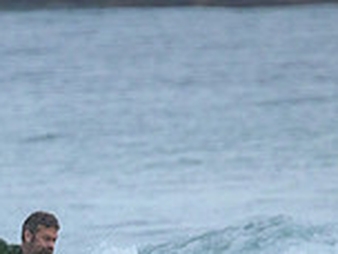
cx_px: -91
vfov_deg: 0.7
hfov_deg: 0.9
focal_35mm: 2276
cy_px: 353
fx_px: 22223
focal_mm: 620
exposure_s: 1/1250
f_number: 11
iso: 2800
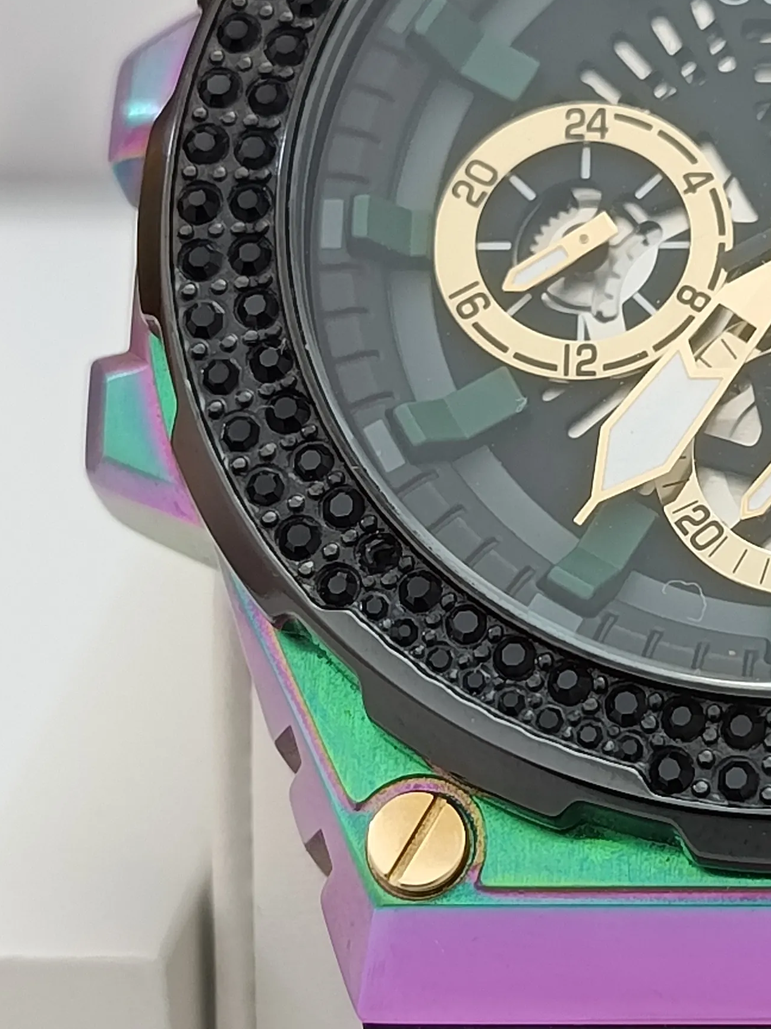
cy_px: 491
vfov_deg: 17.7
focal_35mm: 111
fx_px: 3297
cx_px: 789
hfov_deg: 13.1
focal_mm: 5.24
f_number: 1.7
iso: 371
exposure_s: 1/100
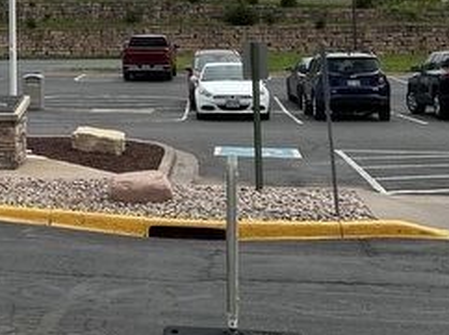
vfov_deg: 16.4
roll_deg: +0.6
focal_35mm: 86
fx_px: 1114
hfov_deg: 21.6
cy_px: -78
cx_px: -45
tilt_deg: +5.9
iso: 50
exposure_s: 1/11364
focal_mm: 5.7
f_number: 1.5
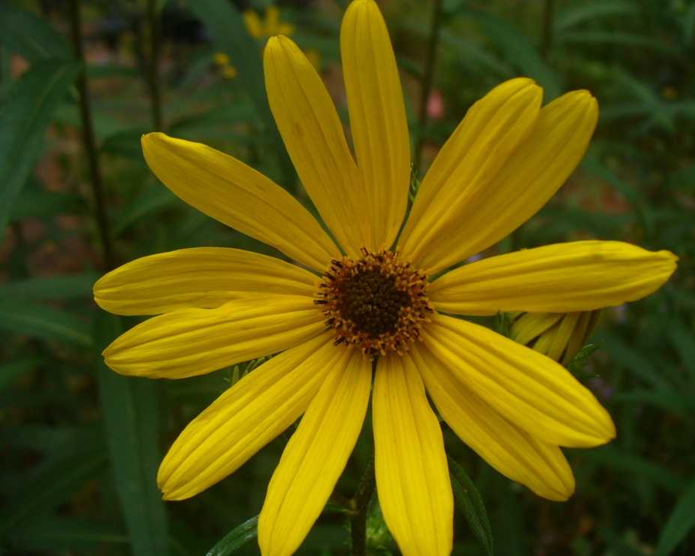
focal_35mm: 40
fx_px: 823
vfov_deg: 37.3
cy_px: 276
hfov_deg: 45.7
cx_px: 378
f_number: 2.8
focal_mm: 6.1
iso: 80
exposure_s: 1/250
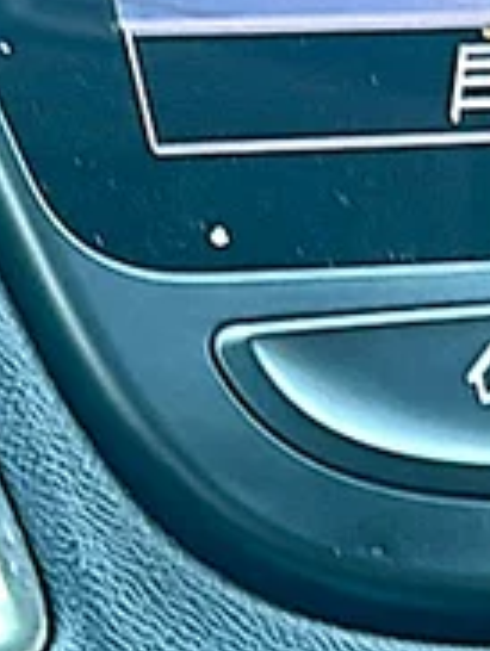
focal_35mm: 169
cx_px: 1080
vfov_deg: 11.4
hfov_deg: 8.2
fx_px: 3182
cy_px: 853
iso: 64
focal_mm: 6.86
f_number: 1.78
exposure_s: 1/56
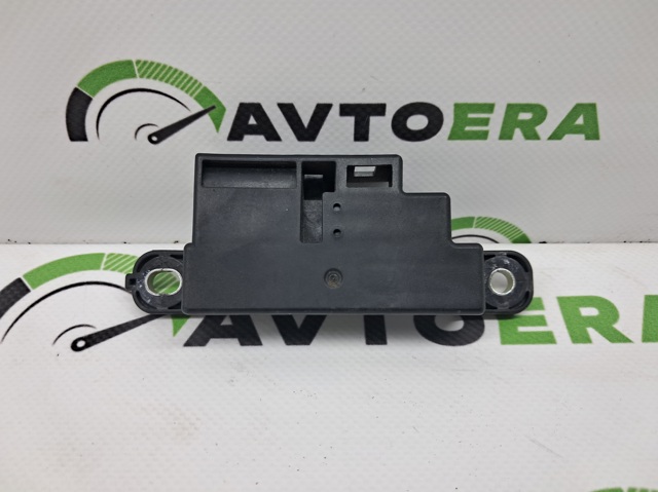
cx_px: 329
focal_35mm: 27
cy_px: 246
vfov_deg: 51.3
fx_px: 513
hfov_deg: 65.4
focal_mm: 4
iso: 50
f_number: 1.8
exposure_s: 1/100
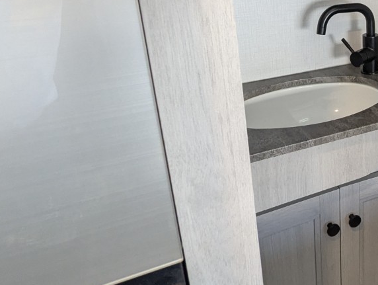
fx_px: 427
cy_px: 67
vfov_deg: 36.0
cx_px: 361
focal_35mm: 39
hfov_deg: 42.5
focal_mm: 2.35
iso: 317
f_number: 2.2
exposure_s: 1/40.2
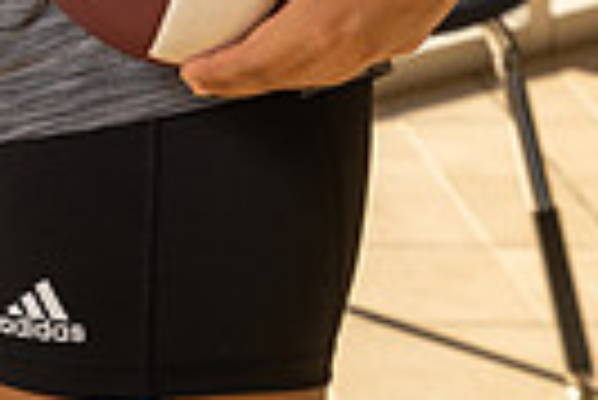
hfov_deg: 9.7
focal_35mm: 209
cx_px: -49
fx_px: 3475
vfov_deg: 6.3
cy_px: -539
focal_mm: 62
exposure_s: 1/250
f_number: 8
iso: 400
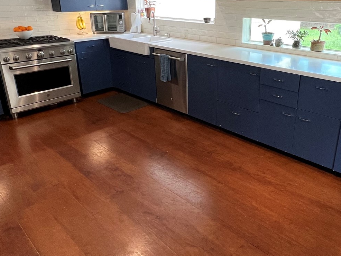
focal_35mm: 27
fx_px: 266
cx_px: 203
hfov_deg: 64.8
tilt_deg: -18.5
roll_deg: +0.1
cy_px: 92
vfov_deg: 50.7
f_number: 1.8
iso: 160
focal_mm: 1.57
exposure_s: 1/120
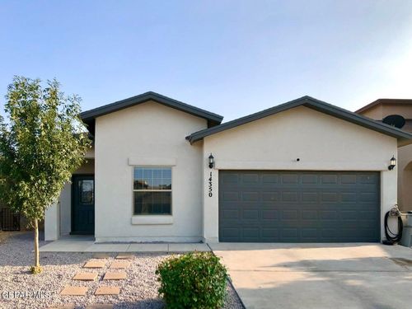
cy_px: 154
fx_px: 333
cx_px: 206
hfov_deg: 63.4
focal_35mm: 28
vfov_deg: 49.7
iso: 20
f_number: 1.8
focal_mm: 4
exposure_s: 1/1429
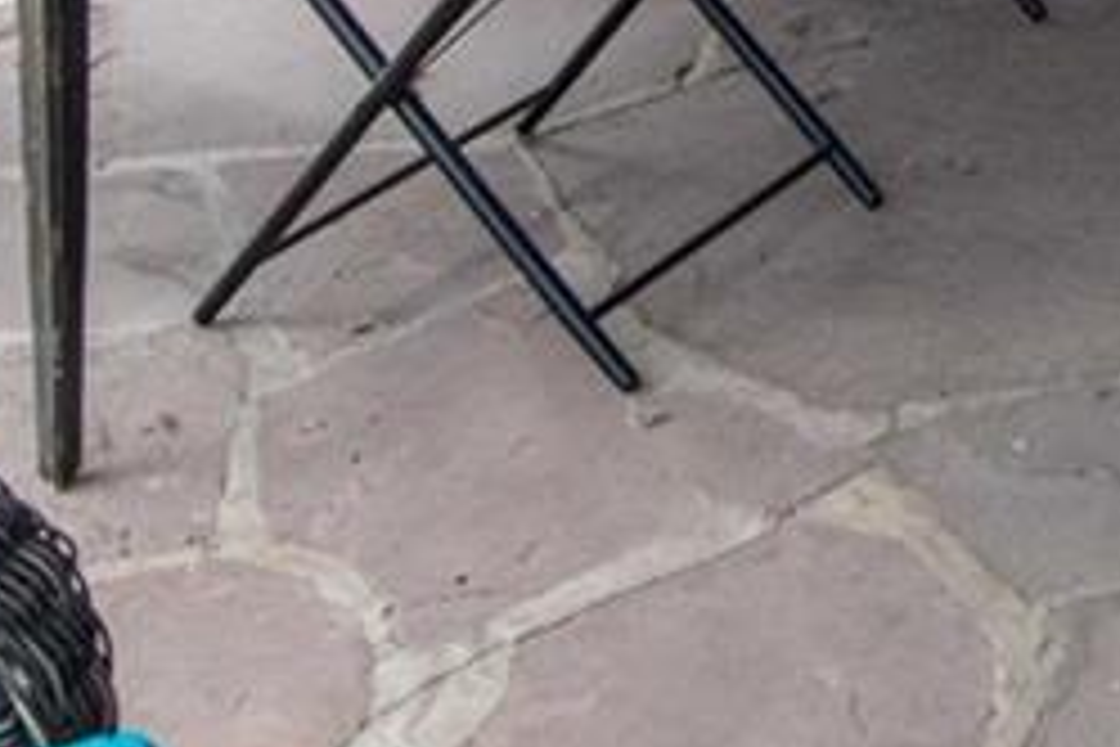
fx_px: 2800
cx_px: 1660
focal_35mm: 90
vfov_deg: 12.3
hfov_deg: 19.7
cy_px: -990
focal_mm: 14
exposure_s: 1/180
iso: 400
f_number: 8
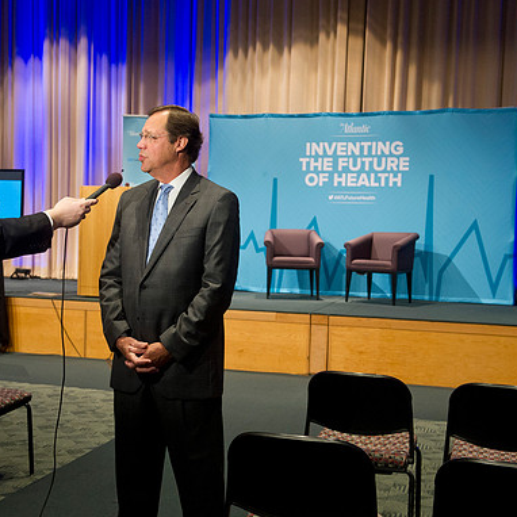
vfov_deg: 34.7
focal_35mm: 49
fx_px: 828
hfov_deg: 34.6
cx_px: 225
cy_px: 258
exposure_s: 1/100
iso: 2500
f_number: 4.5
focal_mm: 38
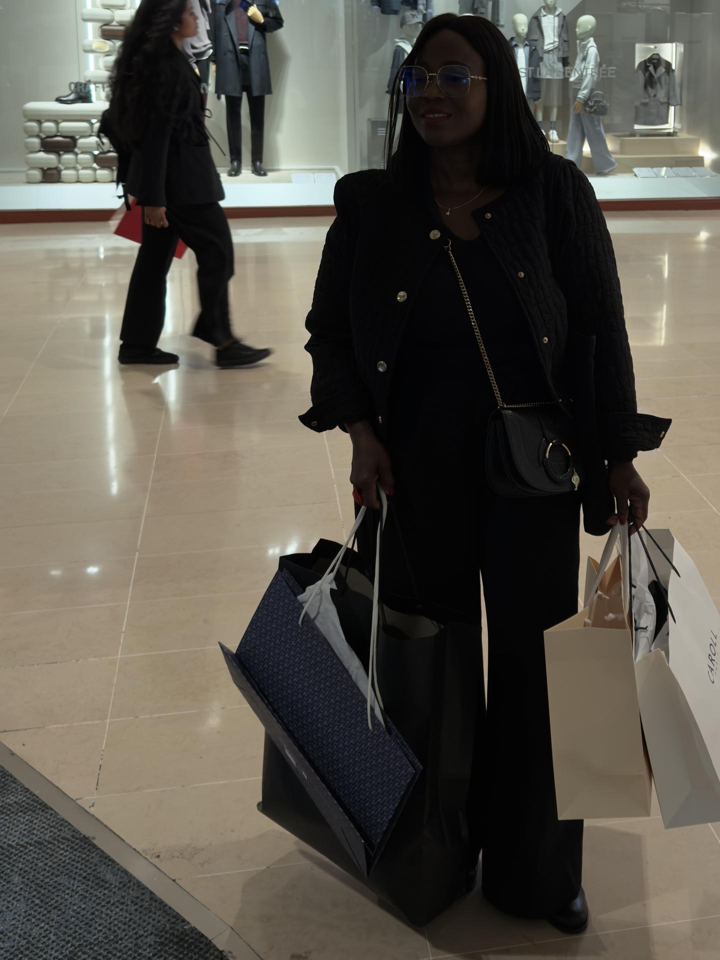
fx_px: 832
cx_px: 360
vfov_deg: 60.0
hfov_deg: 46.8
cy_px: 480
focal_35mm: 30
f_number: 1.78
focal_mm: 6.76
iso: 64
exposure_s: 1/114
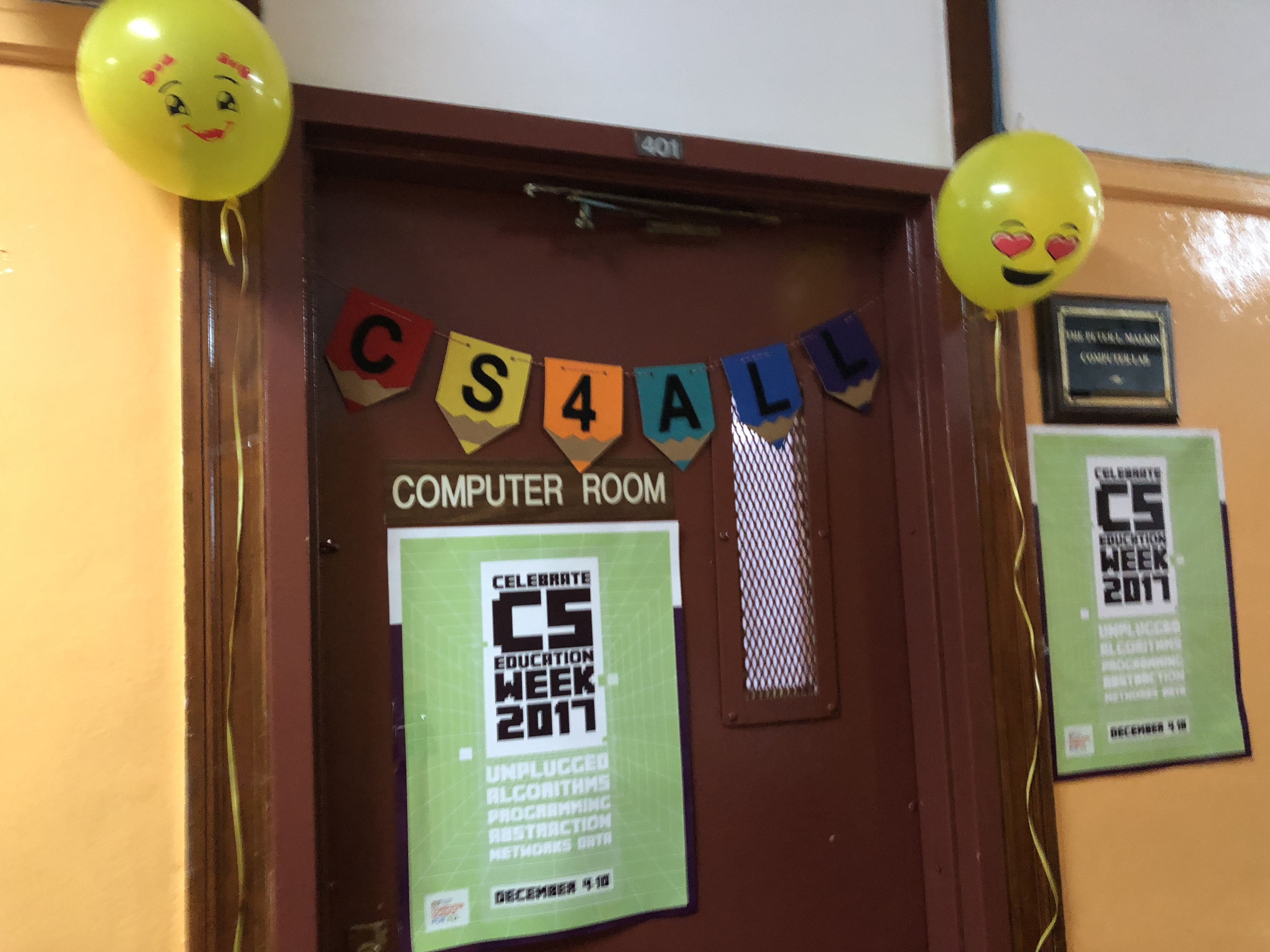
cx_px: 635
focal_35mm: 29
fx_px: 1064
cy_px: 476
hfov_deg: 61.7
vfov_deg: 48.2
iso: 100
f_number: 1.8
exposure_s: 1/11
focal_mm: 3.99
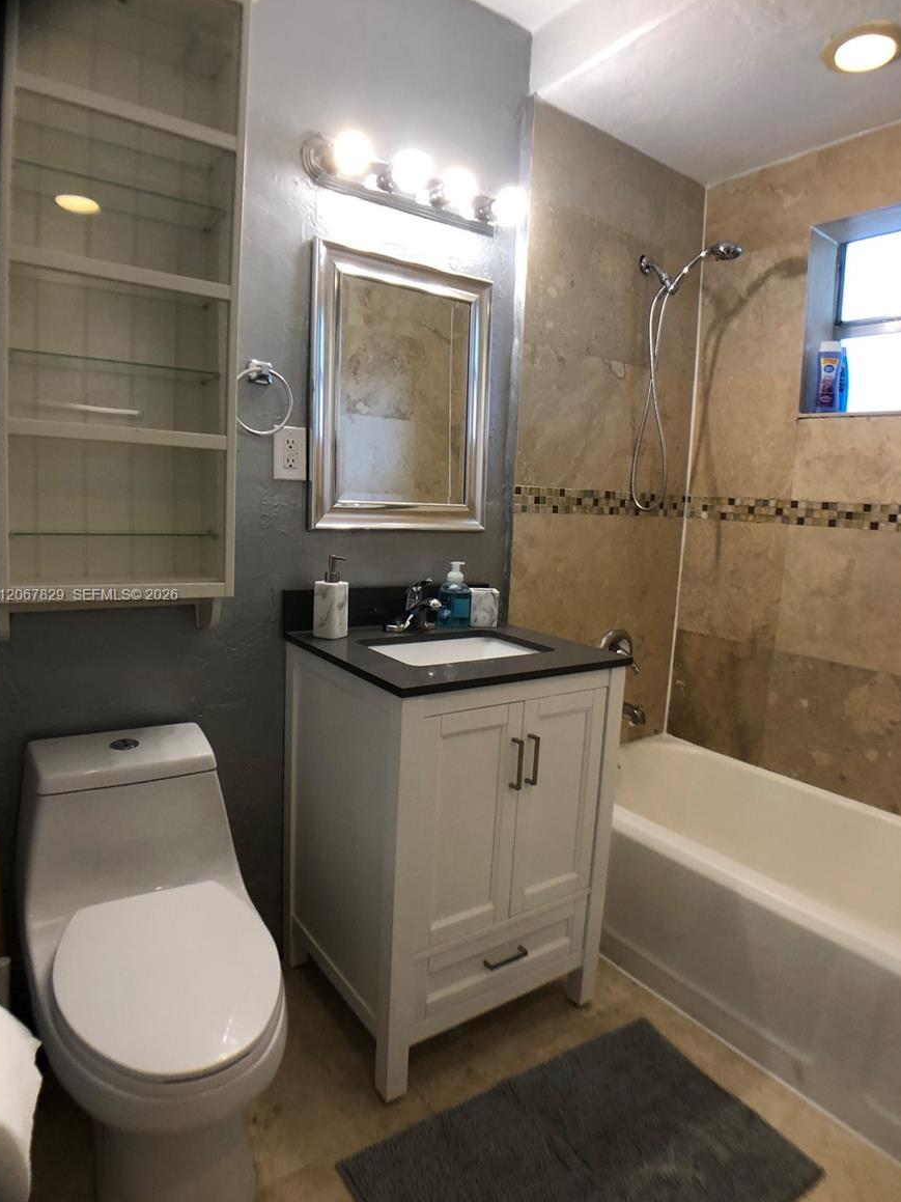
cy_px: 596
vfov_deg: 61.7
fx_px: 1007
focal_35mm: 29
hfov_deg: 48.2
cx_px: 453
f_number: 1.8
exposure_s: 1/30
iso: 32
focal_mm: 4
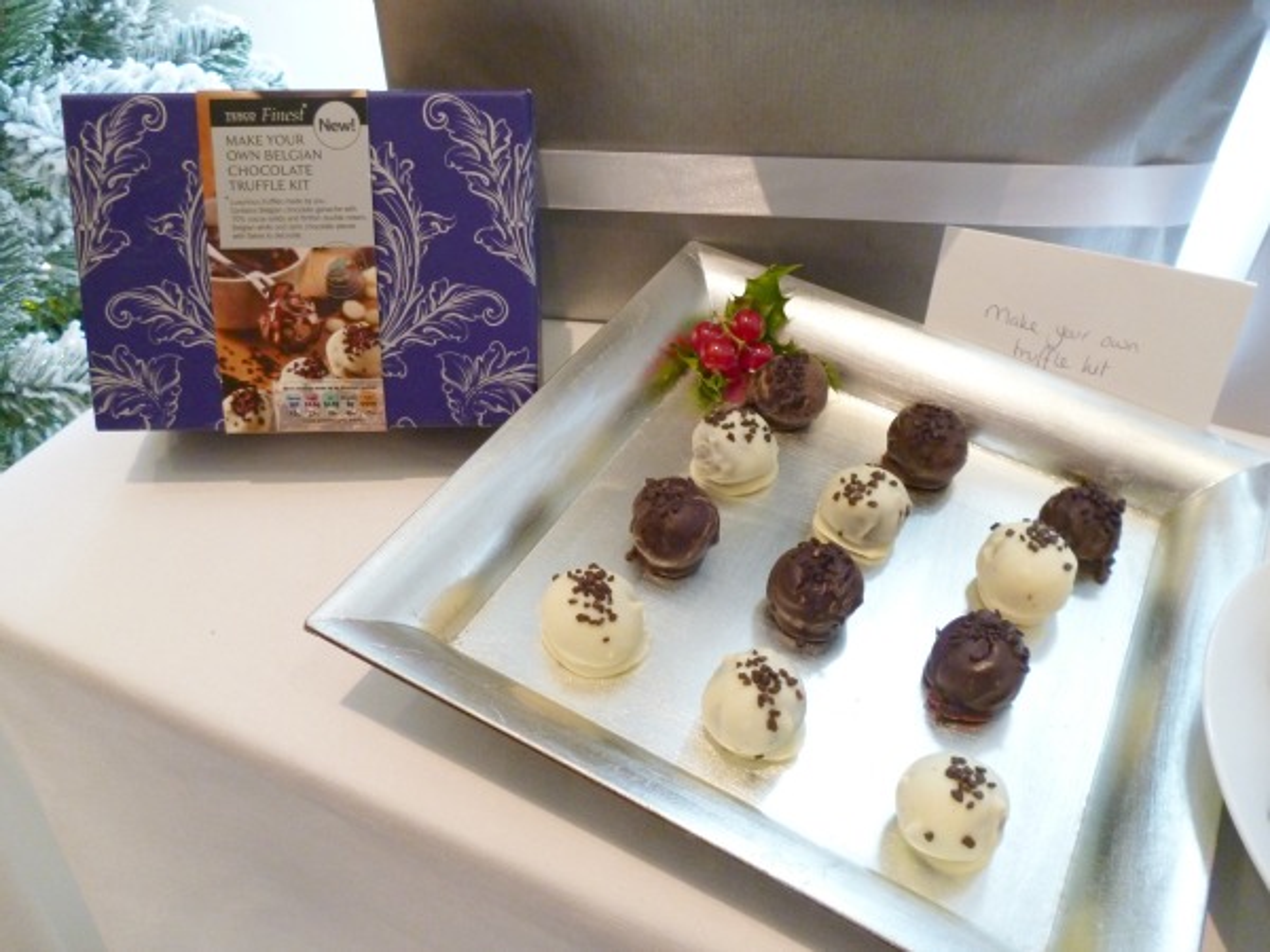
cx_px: 635
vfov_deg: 49.7
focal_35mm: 28
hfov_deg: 63.4
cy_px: 476
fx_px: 1027
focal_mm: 5
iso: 400
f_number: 3.1
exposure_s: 1/60
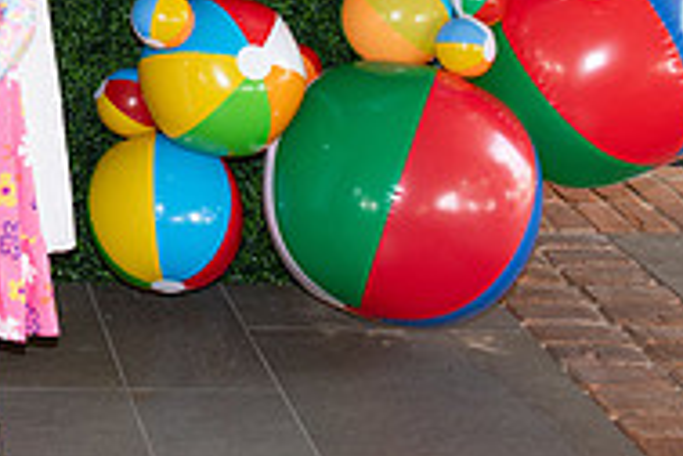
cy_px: -198
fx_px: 1745
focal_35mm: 92
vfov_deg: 14.1
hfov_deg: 20.3
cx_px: -195
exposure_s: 1/160
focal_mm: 28
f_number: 7.1
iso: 800
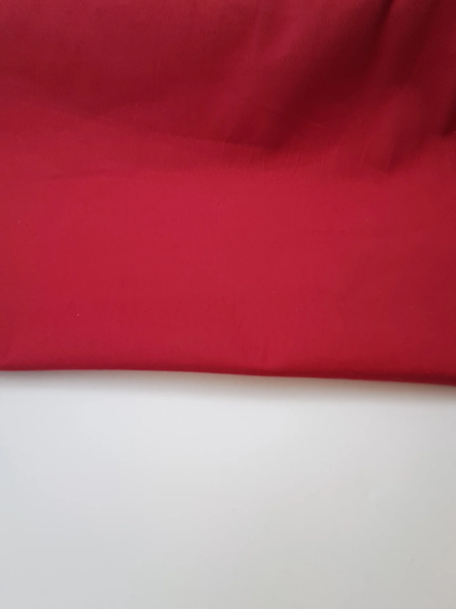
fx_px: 281
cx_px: 228
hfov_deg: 78.1
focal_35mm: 16
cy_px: 304
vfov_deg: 94.5
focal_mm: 1.64
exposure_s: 1/100
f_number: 2.2
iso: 80
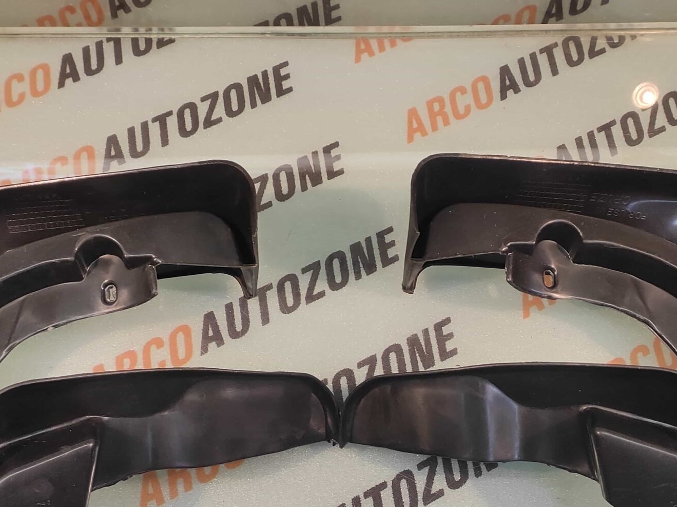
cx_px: 325
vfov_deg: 41.0
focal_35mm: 33
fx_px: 645
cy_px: 411
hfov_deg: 55.4
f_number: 1.79
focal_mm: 4.74
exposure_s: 1/33
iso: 106
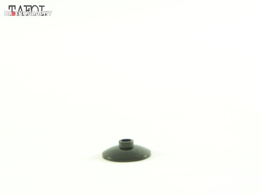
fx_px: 792
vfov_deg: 14.1
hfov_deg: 18.7
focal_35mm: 105
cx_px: 130
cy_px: 98
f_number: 4
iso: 400
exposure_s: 1/60
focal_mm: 17.5
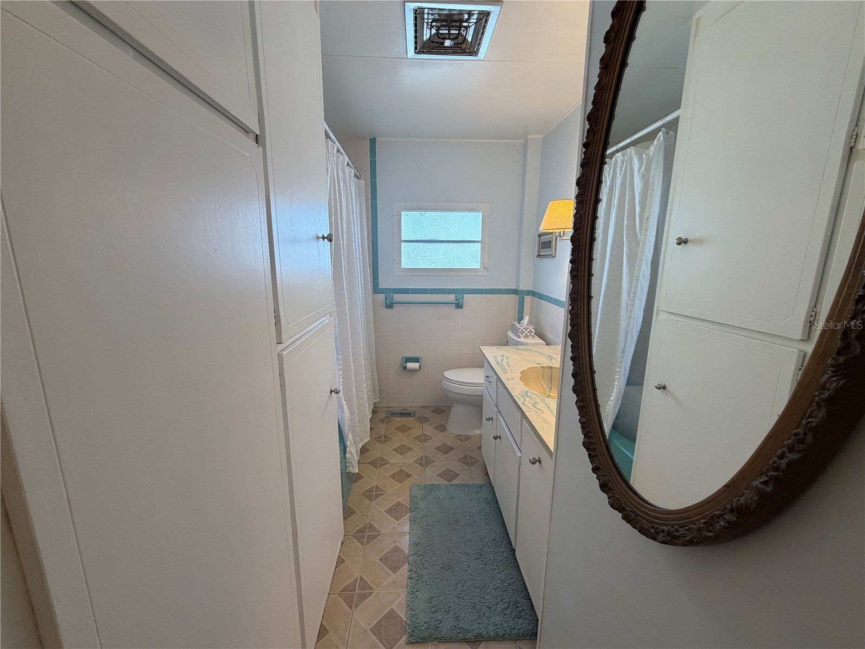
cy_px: 324
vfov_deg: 85.7
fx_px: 350
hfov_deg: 102.1
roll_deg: +0.0
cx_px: 432
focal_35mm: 14
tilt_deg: -11.1
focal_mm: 2.22
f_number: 2.2
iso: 160
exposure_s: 1/120
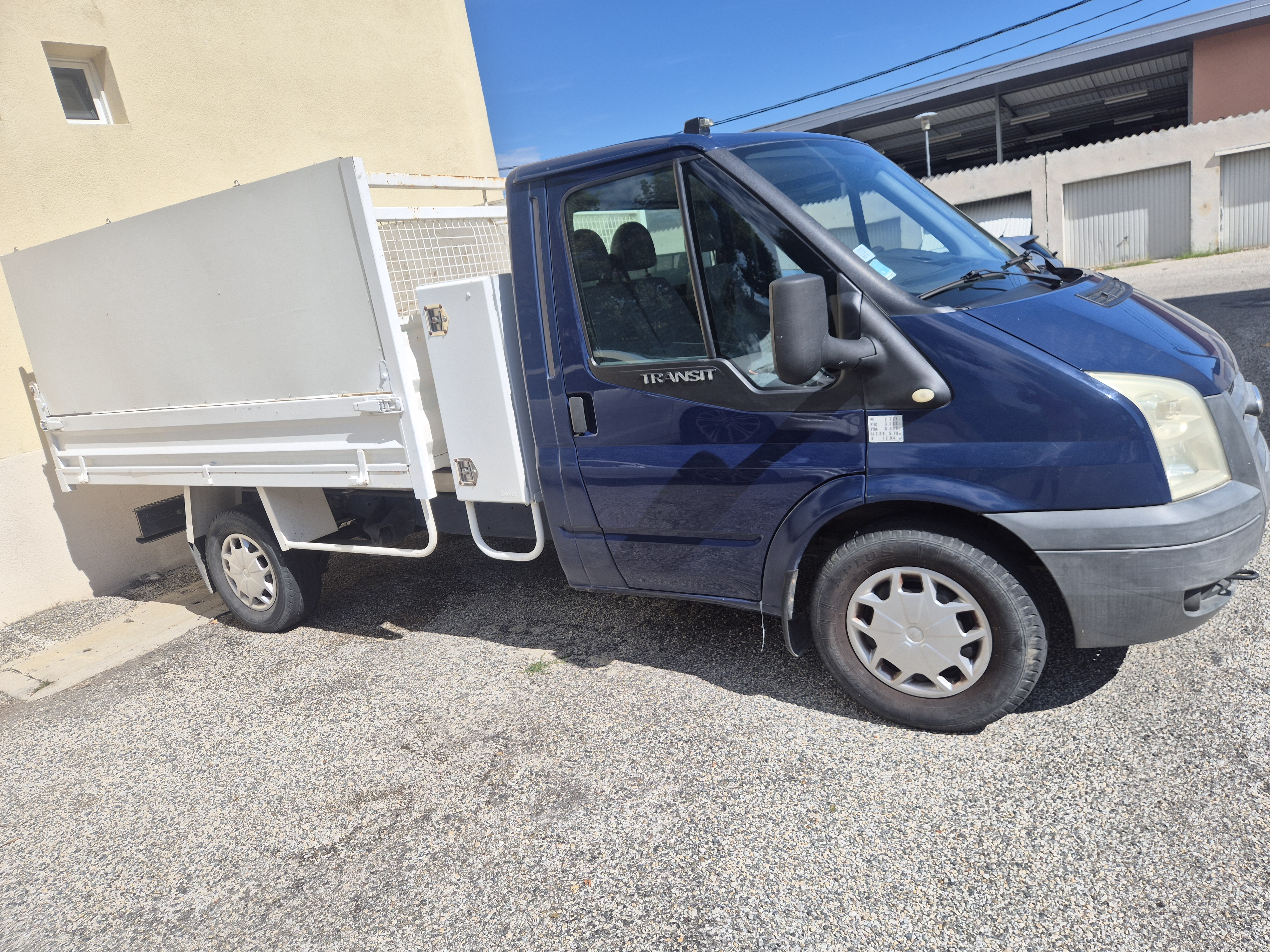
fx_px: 844
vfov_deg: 58.9
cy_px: 476
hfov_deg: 73.9
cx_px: 635
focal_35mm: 23
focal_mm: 5.4
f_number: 1.8
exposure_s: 1/1900
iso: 25
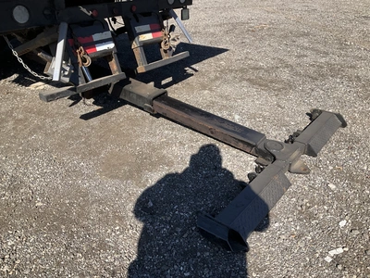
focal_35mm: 29
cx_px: 185
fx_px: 310
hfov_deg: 61.7
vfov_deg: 48.2
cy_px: 139
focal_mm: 3
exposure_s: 1/1195
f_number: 1.8
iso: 25
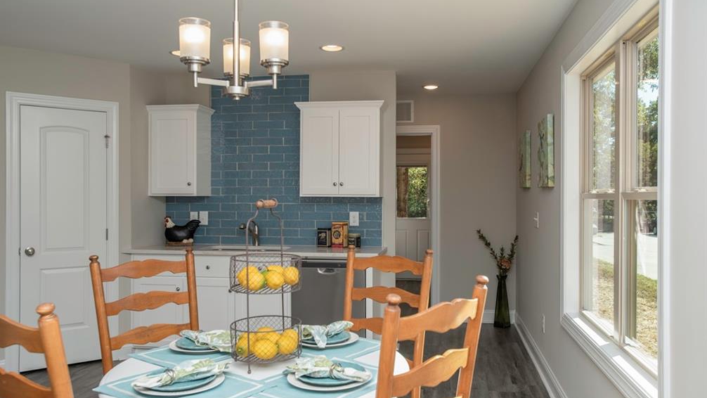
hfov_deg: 61.0
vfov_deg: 36.7
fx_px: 600
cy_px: 215
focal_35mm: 32
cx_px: 349
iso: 320
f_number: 8
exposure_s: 1/250
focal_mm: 30
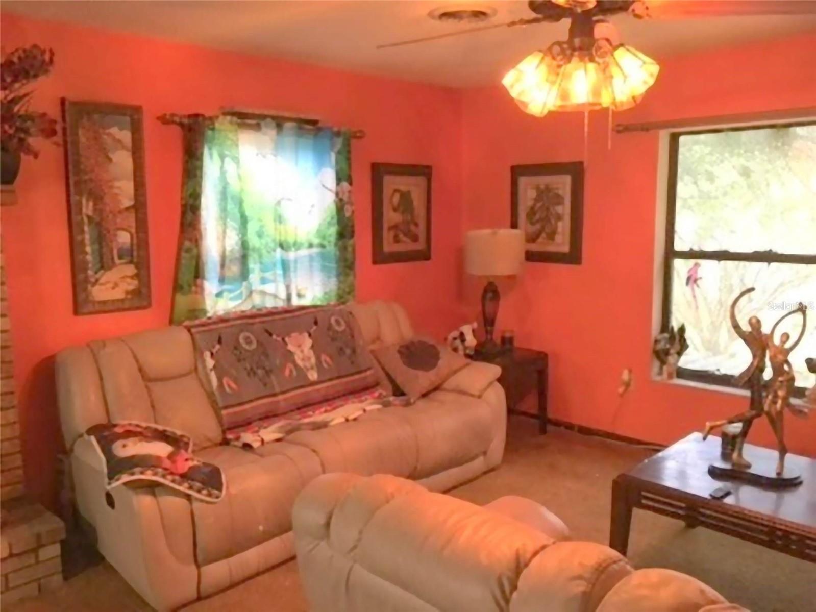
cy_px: 306
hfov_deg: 61.7
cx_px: 408
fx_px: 684
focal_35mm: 29
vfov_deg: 48.2
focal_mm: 4.2
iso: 64
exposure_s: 1/4
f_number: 2.2
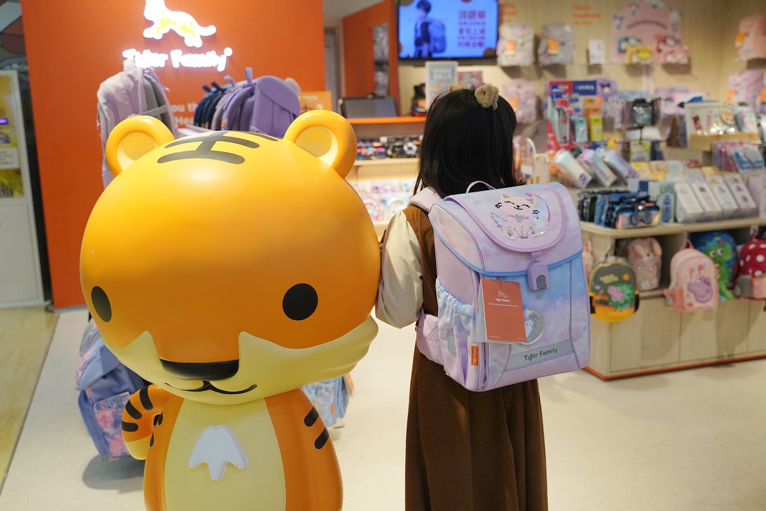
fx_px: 808
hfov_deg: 50.7
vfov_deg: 35.1
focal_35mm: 38
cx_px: 383
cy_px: 256
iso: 1600
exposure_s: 1/160
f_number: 3.5
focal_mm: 38
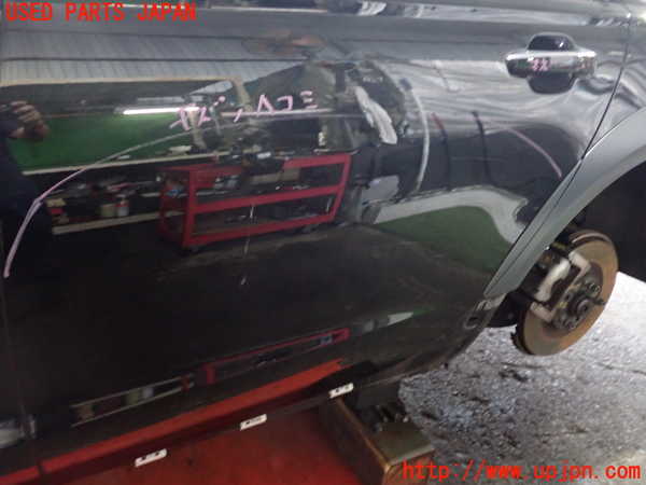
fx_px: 560
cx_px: 323
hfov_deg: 60.0
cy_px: 242
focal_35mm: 30
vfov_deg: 46.8
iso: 800
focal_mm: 5.4
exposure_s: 1/20
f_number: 2.3
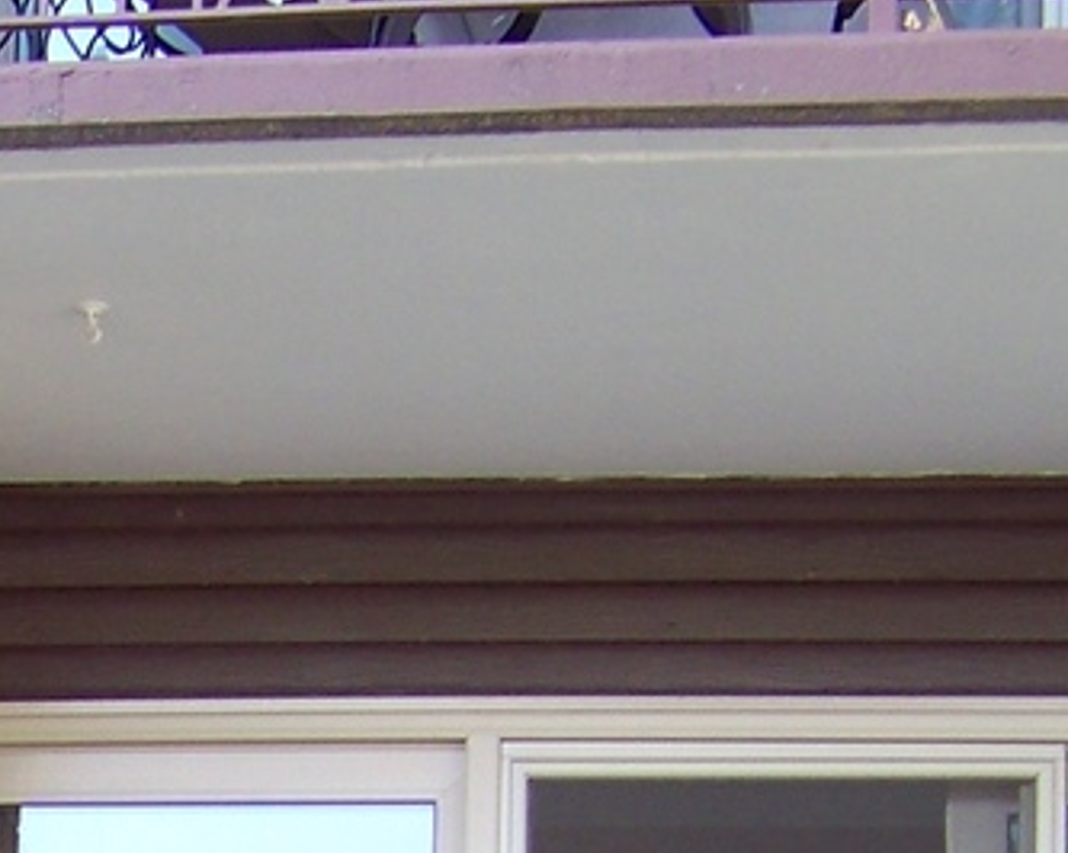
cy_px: 1635
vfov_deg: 9.6
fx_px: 4802
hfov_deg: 12.2
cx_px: -443
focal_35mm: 152
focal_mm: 5.85
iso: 64
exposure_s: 1/40
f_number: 2.8
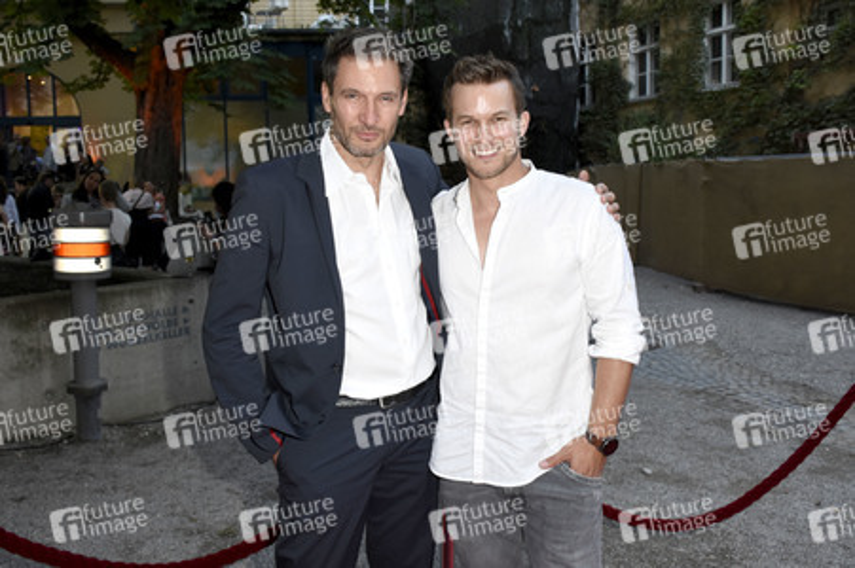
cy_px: 284
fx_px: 712
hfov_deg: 62.0
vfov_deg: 43.5
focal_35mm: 30
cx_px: 428
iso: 800
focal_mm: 20
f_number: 6.3
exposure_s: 1/60
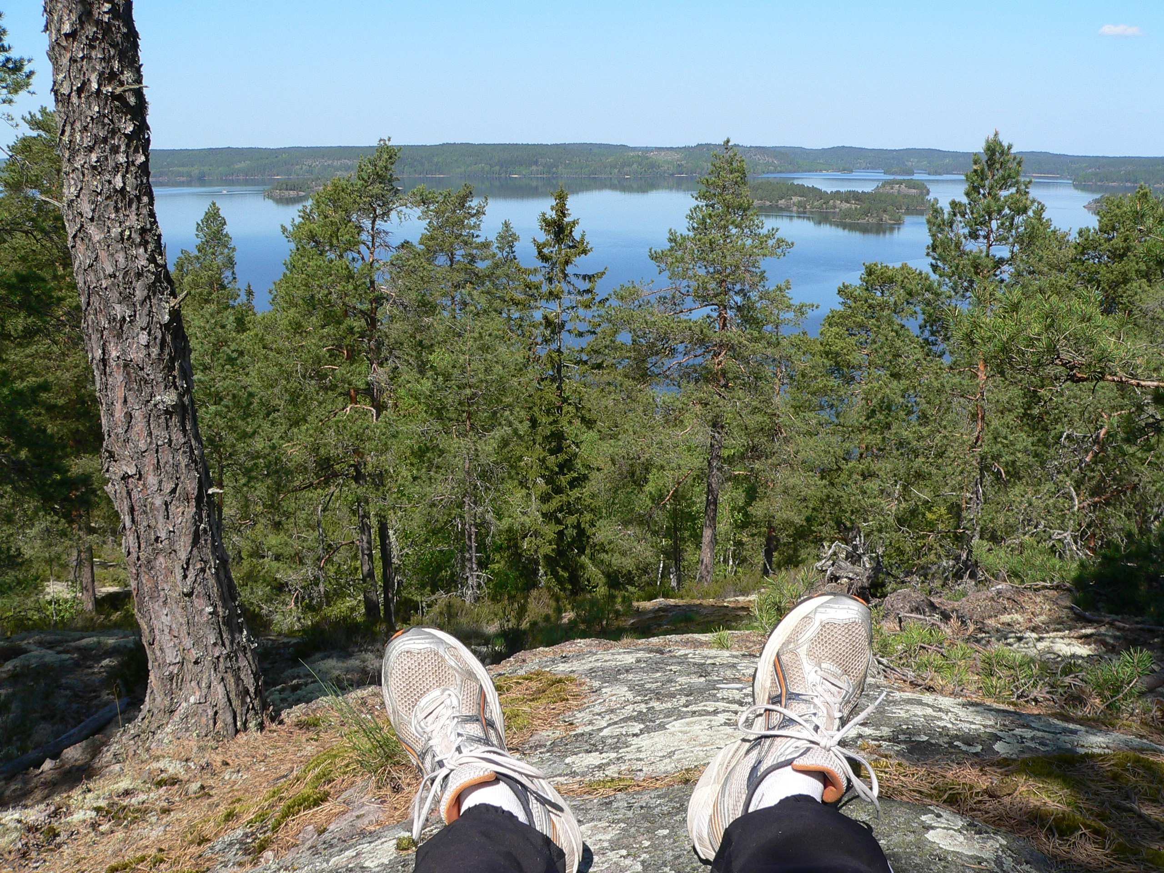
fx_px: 1211
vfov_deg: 39.7
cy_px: 436
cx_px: 582
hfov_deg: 51.4
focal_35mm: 36
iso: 80
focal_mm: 6
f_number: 4.6
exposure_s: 1/500
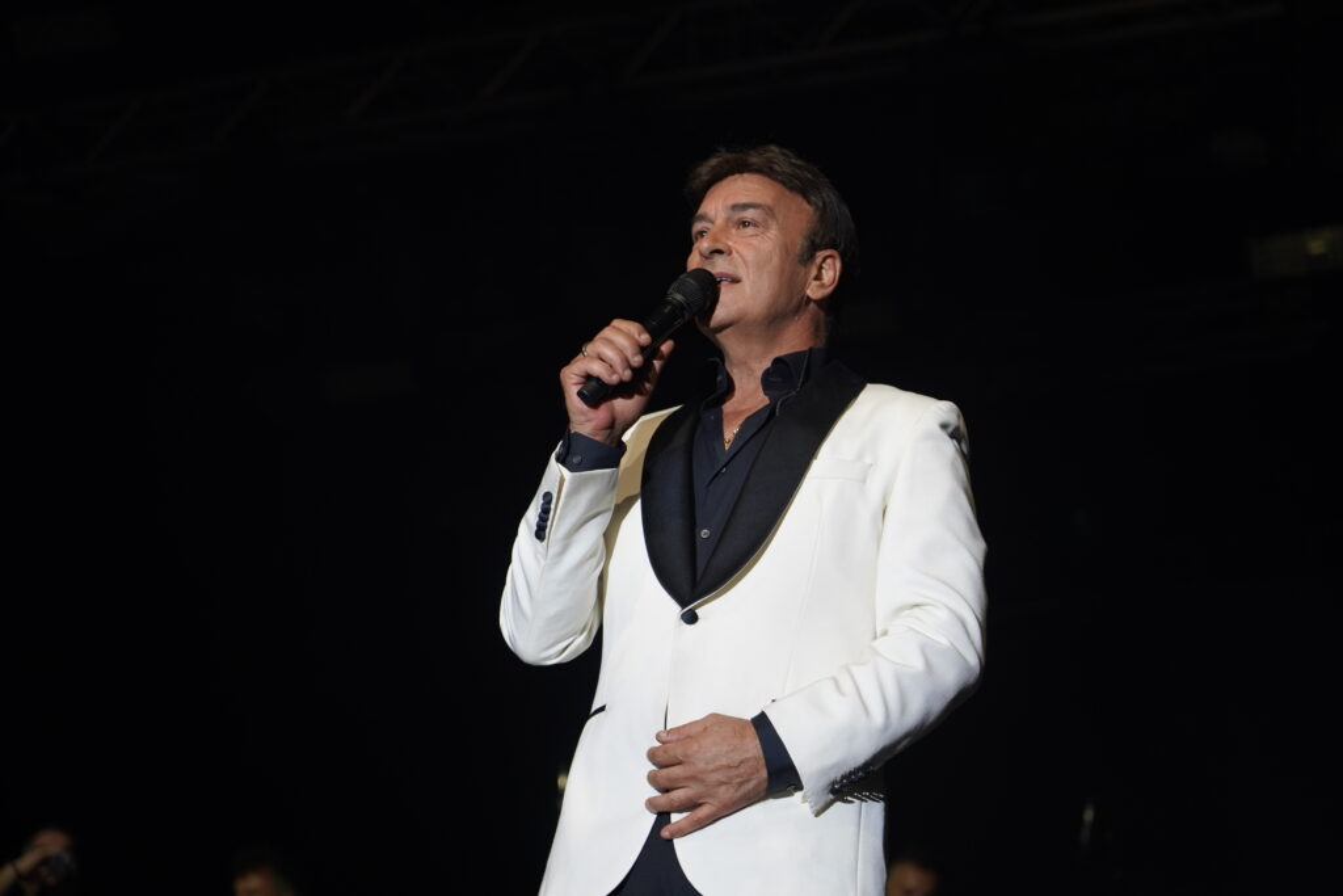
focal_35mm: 105
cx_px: 672
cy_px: 448
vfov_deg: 13.0
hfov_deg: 19.5
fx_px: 3917
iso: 640
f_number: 4
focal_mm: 105
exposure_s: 1/160
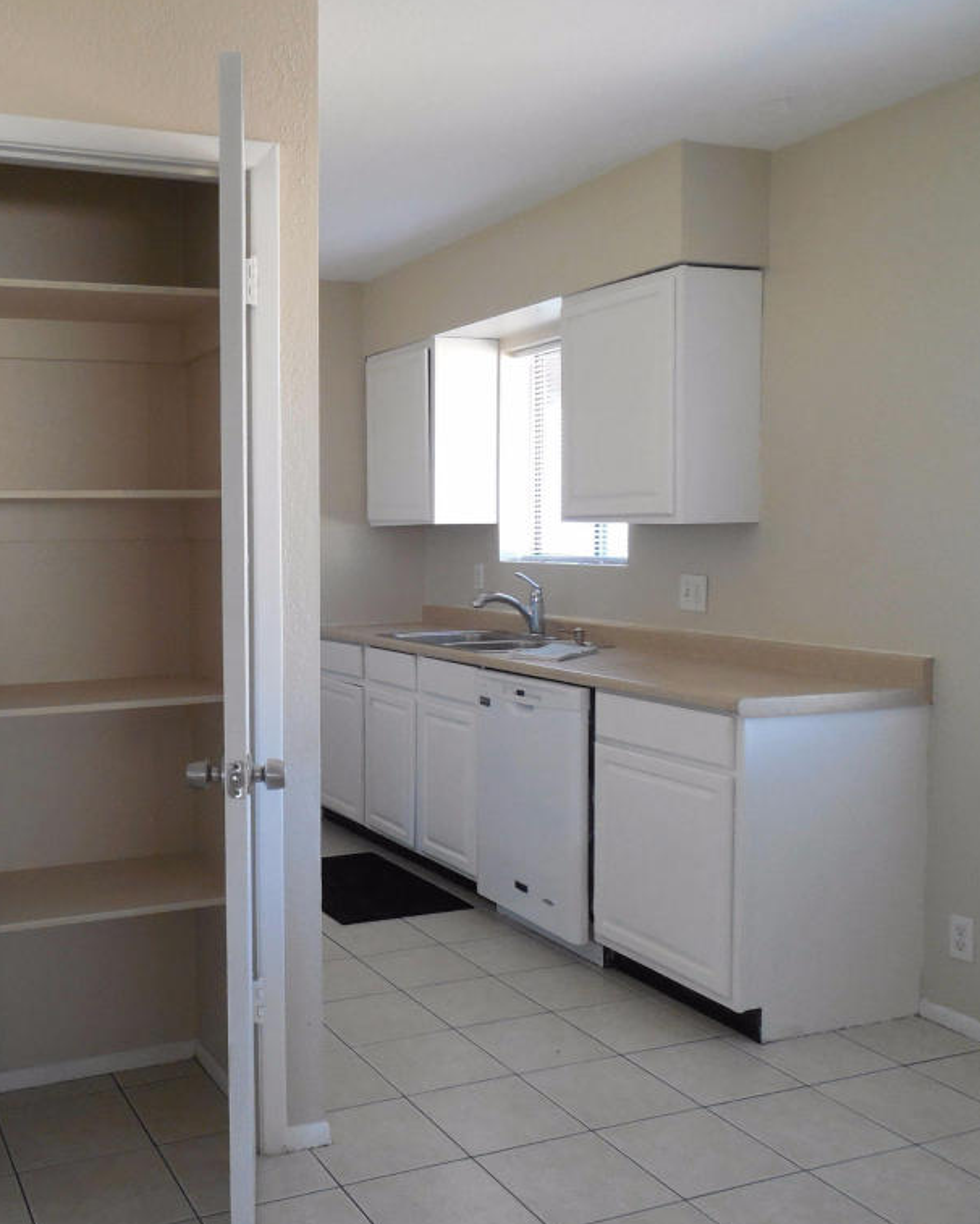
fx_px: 1196
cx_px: 241
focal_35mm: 33
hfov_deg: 43.1
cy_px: 614
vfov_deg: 54.2
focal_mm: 4.5
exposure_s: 1/25
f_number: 3.3
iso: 400
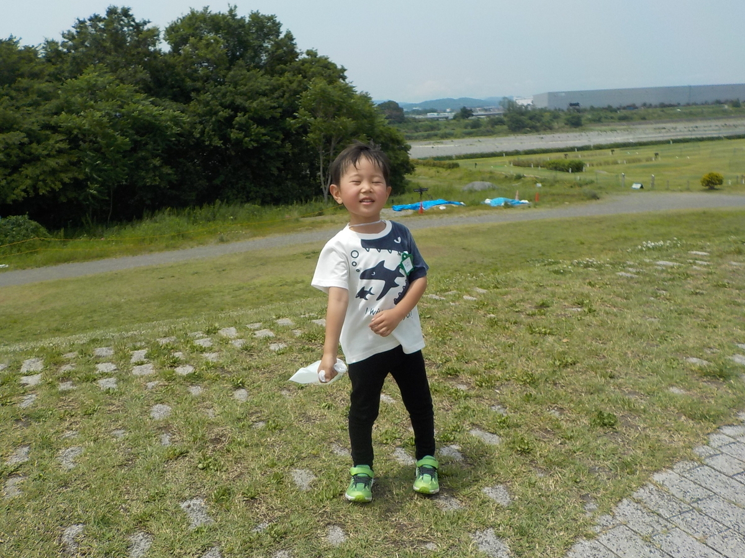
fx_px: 646
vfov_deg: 46.8
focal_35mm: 30
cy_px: 279
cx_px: 372
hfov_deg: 60.0
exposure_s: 1/2000
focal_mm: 4.1
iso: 125
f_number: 3.3
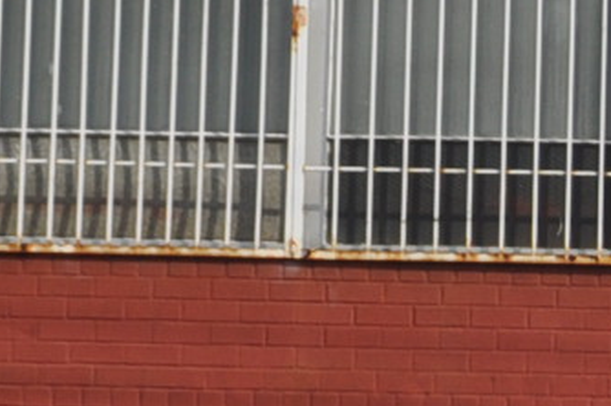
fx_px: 3595
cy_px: 408
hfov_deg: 9.4
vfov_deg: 6.4
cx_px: 988
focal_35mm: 212
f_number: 10
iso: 200
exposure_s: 1/400
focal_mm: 22
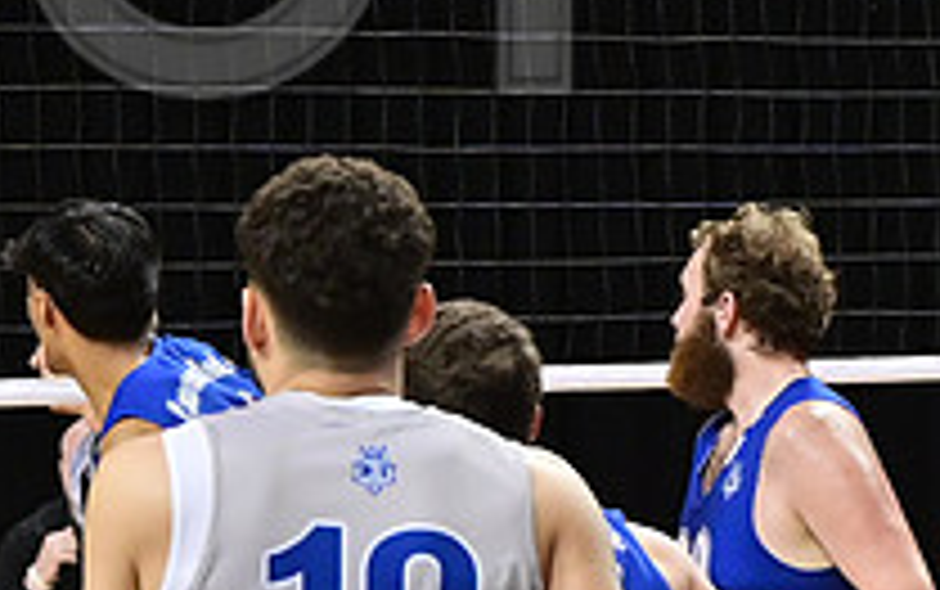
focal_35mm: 359
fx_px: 9204
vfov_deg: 3.7
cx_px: -301
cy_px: -97
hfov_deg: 5.8
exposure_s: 1/800
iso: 2500
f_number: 5.6
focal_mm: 85
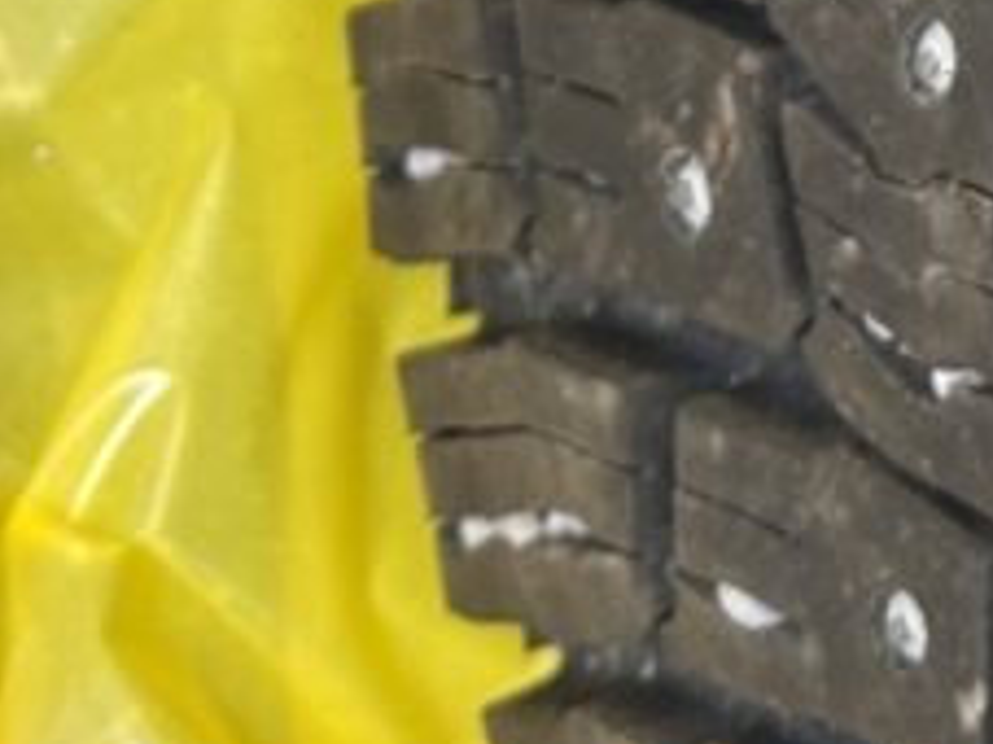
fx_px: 6222
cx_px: 1220
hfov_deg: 9.0
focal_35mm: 217
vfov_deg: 6.6
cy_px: -801
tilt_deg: -41.2
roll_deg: -16.5
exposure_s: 1/33
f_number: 1.78
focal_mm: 6.76
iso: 200
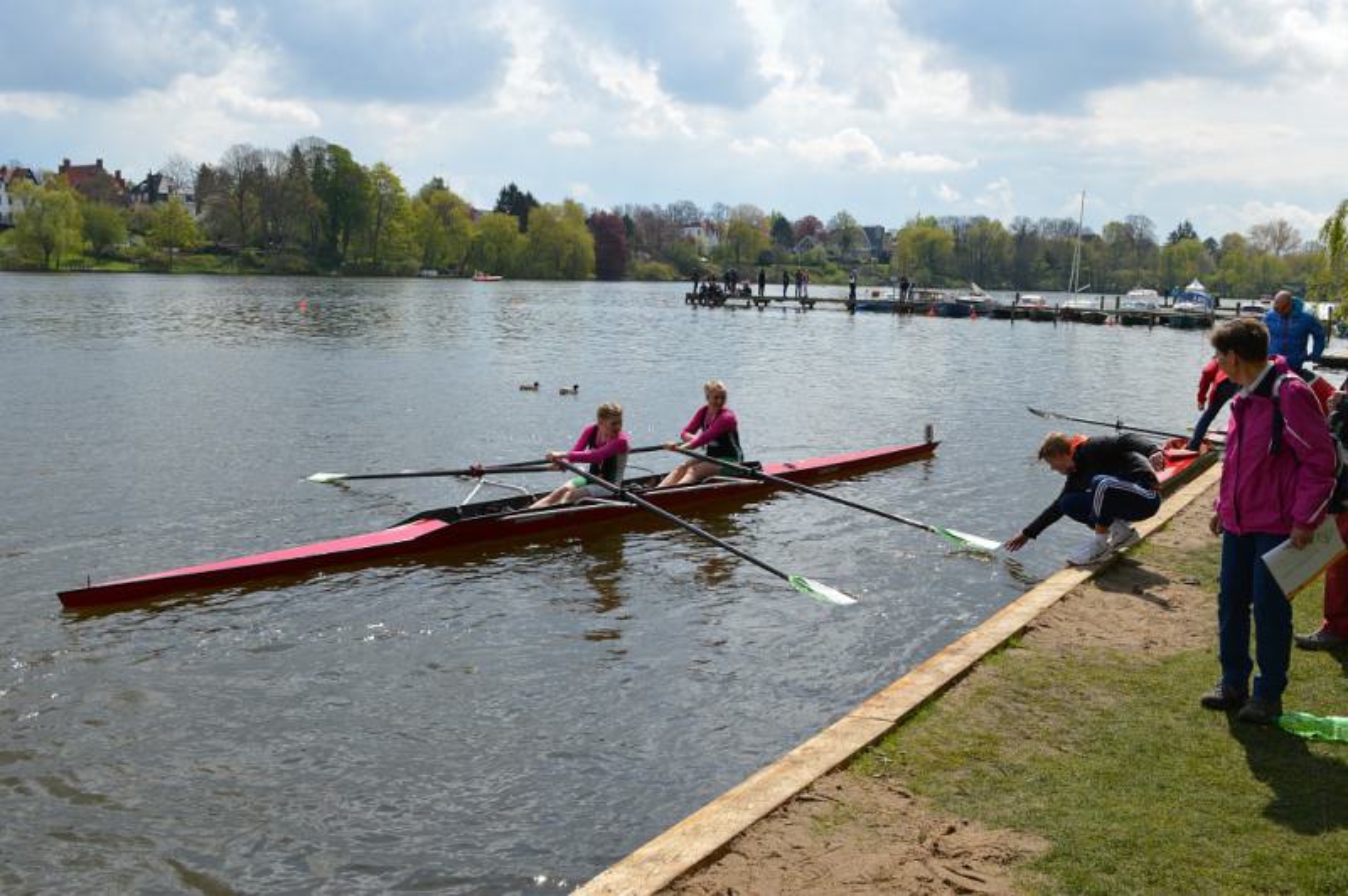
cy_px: 448
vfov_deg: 41.6
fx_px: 1179
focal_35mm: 32
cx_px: 674
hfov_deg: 59.5
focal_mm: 21
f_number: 9
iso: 100
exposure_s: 1/320
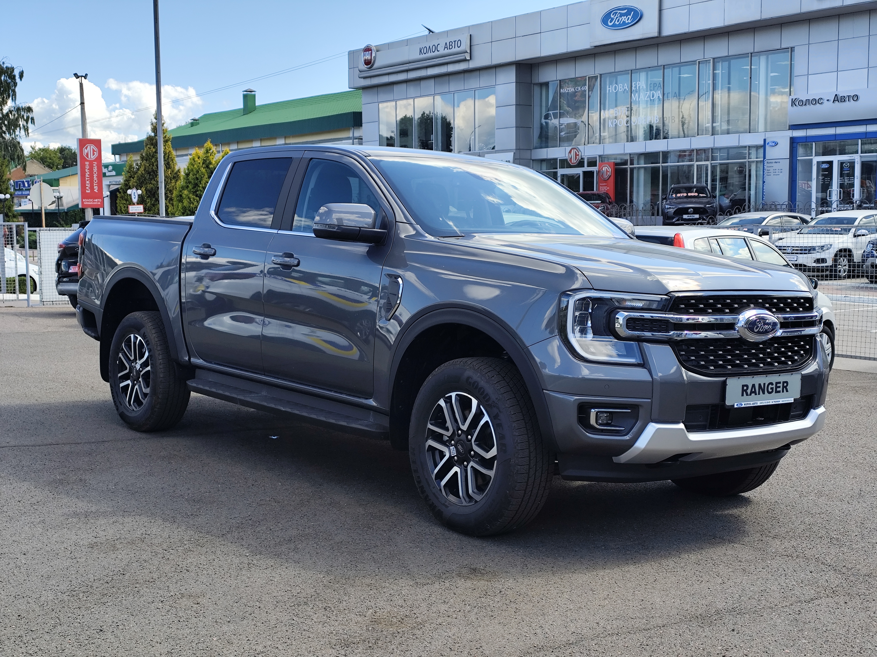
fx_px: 1165
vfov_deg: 31.5
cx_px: 438
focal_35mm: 46
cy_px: 328
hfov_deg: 41.2
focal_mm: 6.19
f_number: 1.65
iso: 50
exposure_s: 1/699
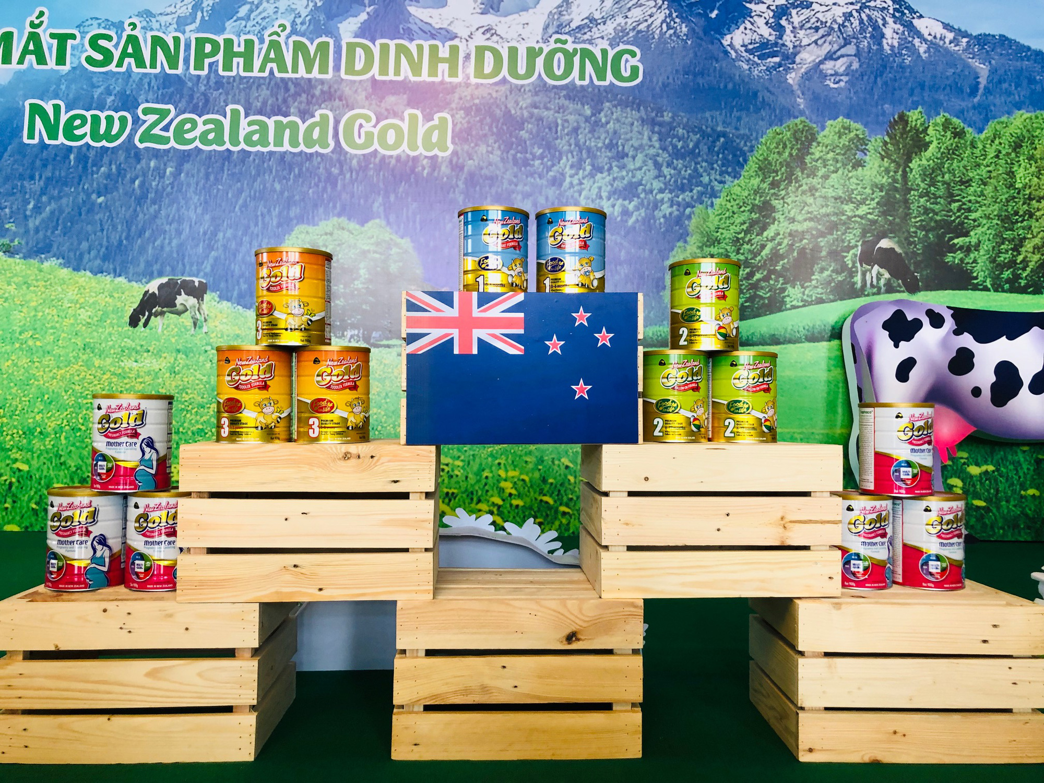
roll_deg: -1.1
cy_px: 392
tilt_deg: +3.3
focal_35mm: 28
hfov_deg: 63.4
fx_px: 844
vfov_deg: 49.7
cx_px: 522
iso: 40
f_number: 1.8
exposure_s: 1/20
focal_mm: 4
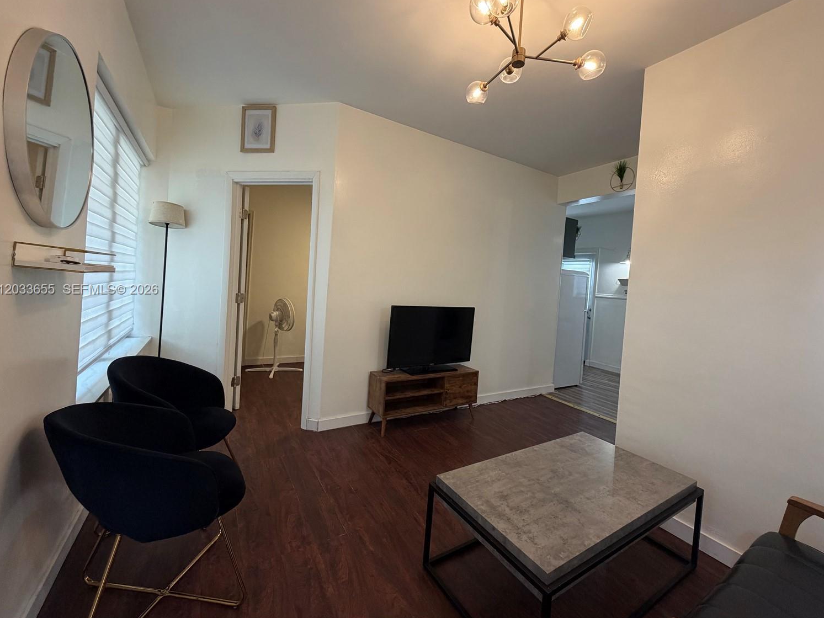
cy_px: 290
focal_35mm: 15
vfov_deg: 81.7
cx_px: 428
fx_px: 357
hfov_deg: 98.1
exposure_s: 1/120
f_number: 2.2
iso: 250
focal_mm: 2.22
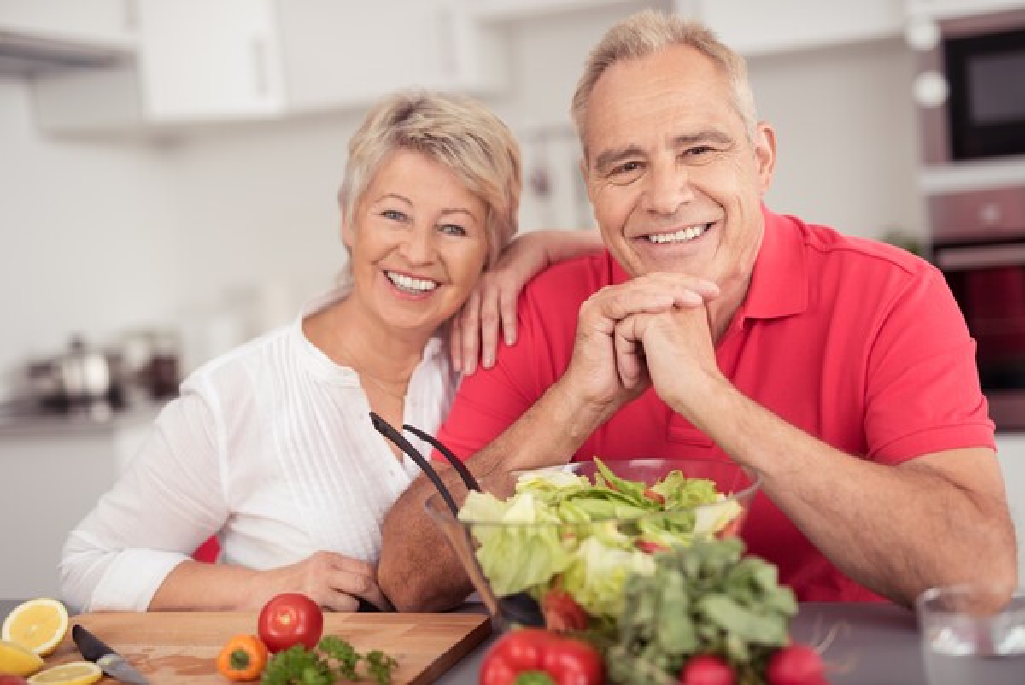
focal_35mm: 50
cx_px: 512
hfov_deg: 39.6
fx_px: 1425
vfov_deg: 27.0
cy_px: 342
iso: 100
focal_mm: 50
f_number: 2
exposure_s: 1/200
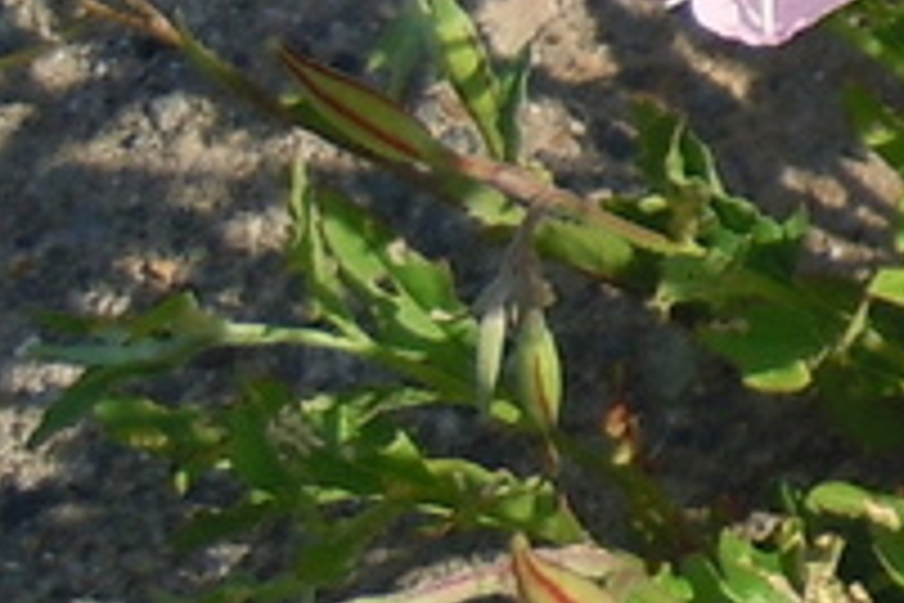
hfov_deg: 6.7
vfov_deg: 4.8
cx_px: 2627
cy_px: -792
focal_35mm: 279
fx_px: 7005
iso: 100
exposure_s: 1/640
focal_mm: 8.1
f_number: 3.8
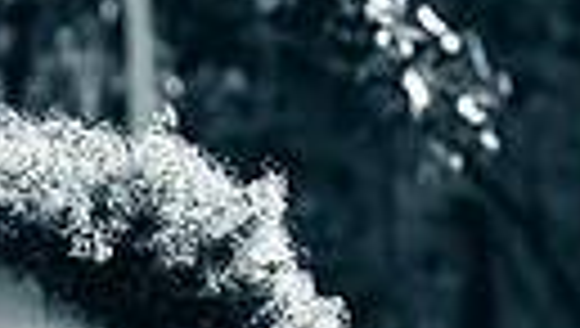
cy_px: 836
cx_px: -50
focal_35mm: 219
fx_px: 3373
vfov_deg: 5.4
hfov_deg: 9.7
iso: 250
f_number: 4
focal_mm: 40
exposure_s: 1/400
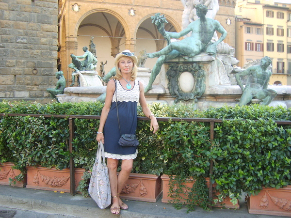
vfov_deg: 40.7
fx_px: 294
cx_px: 146
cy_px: 109
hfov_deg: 52.6
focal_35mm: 35
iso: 54
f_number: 2.8
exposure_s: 1/30
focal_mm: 5.8
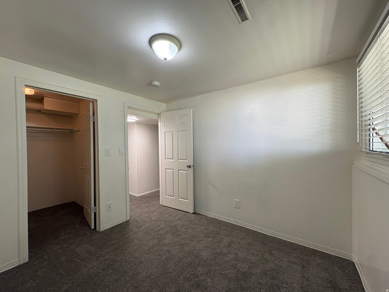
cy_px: 146
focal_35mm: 14
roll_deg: +1.0
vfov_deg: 85.7
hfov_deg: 102.1
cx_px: 194
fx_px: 157
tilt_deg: -0.2
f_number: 2.2
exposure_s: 1/120
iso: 160
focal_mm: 2.22
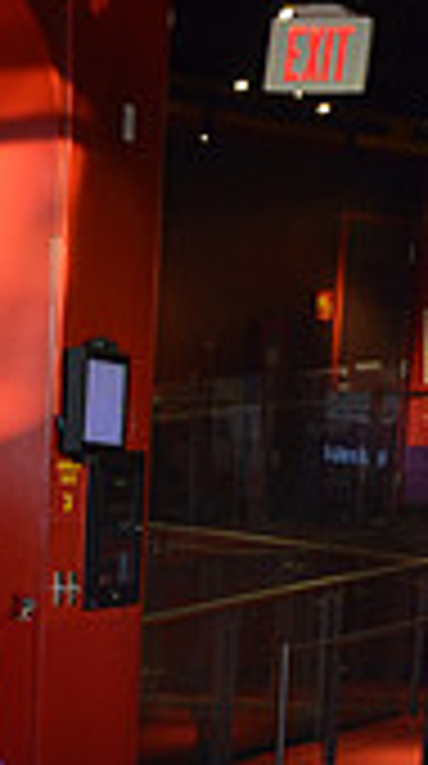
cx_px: -279
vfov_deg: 17.1
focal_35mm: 118
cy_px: 999
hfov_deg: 9.8
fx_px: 2393
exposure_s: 1/50
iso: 800
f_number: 3.5
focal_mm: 22
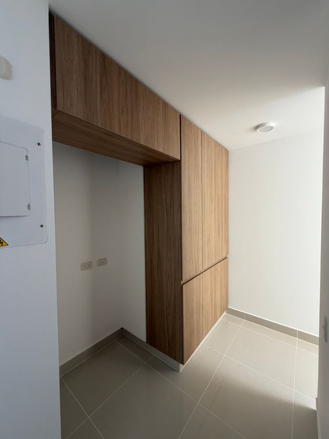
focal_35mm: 14
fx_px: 177
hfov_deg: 85.7
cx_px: 164
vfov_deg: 102.1
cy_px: 220
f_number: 2.2
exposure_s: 1/121
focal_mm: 2.22
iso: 160
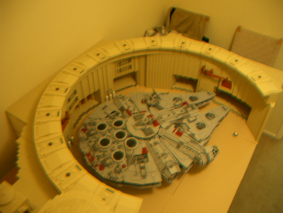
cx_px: 142
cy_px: 106
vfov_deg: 40.7
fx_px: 286
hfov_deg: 52.6
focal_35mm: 35
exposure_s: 1/8
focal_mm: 5.8
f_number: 2.6
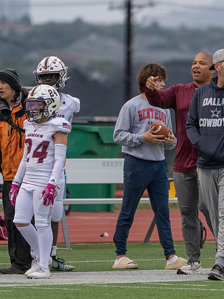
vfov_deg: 2.8
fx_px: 6126
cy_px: 153
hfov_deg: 2.1
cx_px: 195
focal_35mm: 710
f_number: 5.6
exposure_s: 1/1000
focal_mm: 400
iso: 3200
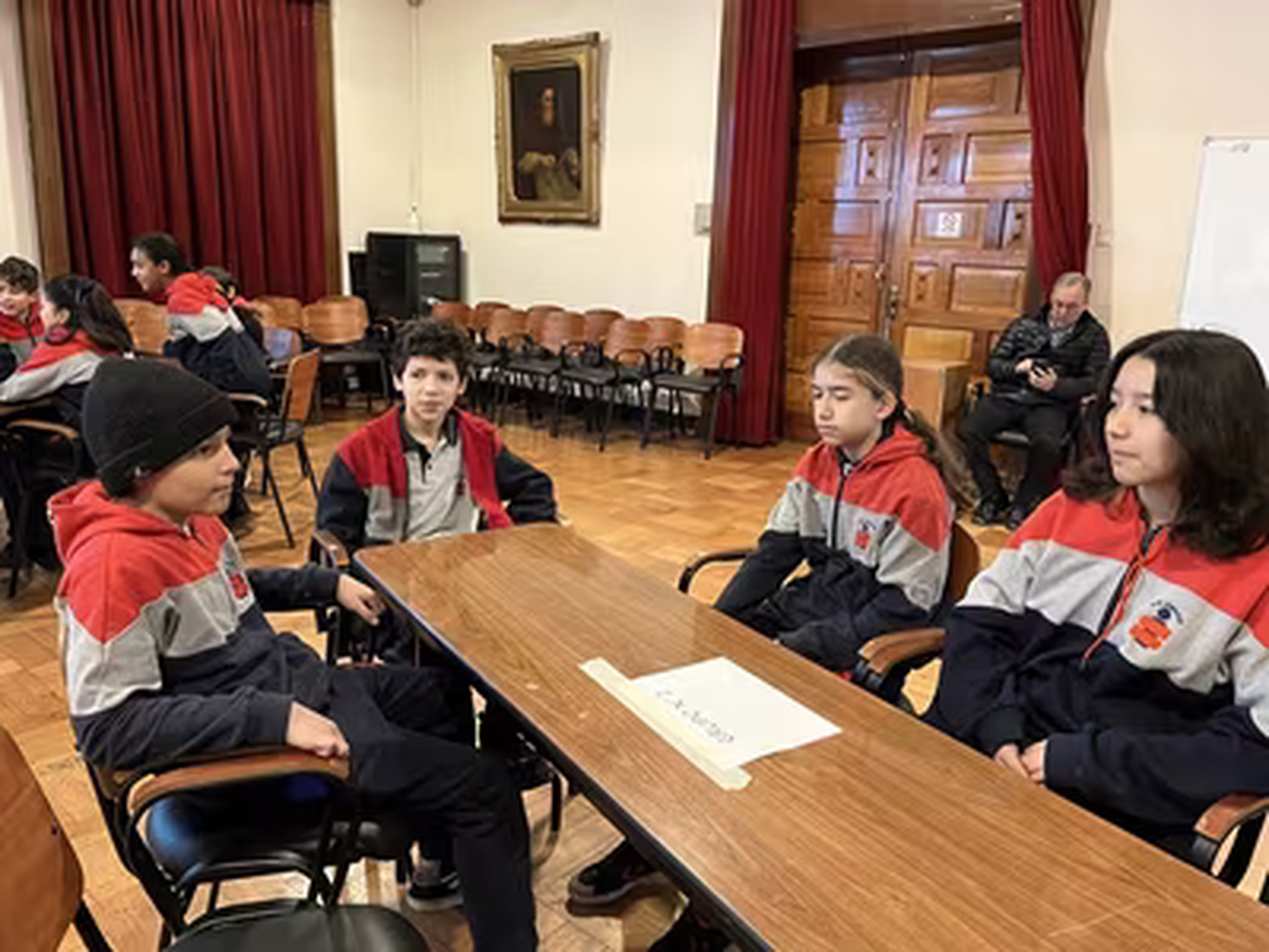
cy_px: 476
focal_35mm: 26
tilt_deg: -13.4
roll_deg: -2.1
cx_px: 634
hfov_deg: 67.3
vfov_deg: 53.1
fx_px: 953
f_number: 1.6
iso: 500
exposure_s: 1/33
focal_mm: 5.1
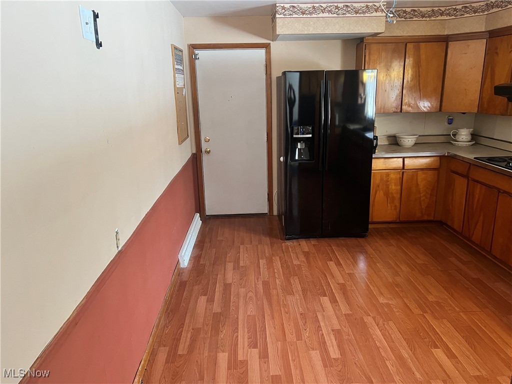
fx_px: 385
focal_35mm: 26
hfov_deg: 67.3
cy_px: 192
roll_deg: +1.8
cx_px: 256
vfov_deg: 53.1
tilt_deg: -13.9
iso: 400
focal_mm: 5.7
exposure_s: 1/60
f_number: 1.5
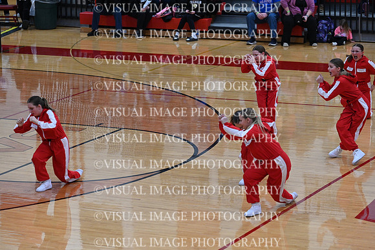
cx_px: 188
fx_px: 1511
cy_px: 125
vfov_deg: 9.5
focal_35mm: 145
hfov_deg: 14.2
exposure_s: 1/400
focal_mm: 145
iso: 4000
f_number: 4
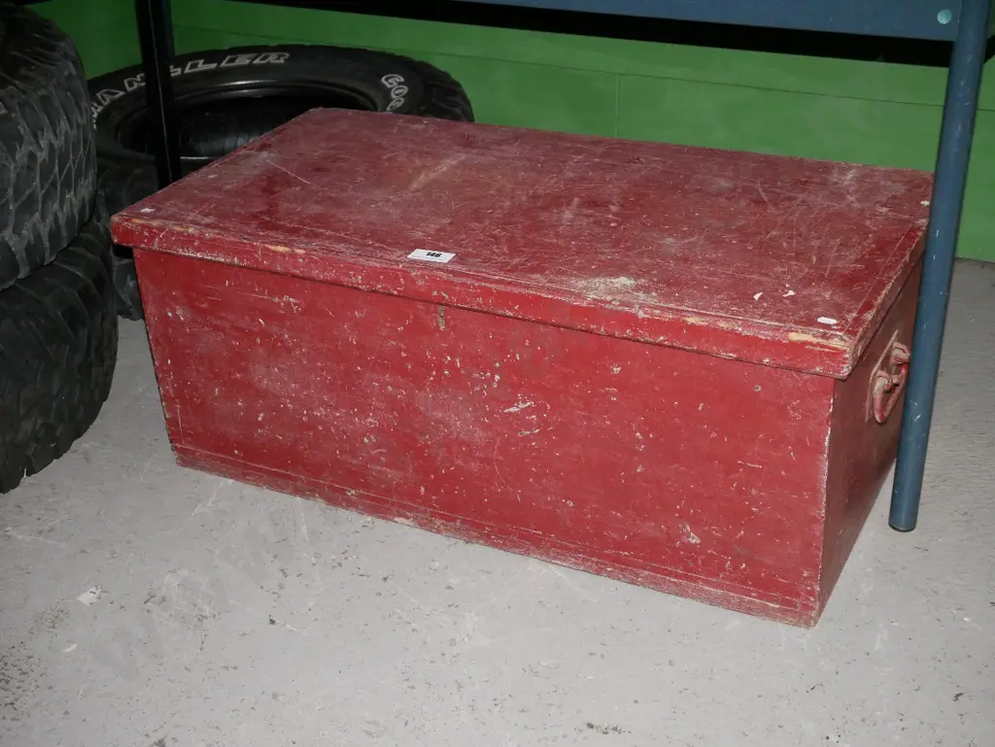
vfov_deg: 32.9
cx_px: 498
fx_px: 1265
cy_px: 374
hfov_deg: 42.9
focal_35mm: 44
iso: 3200
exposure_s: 1/160
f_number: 5.6
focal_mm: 22
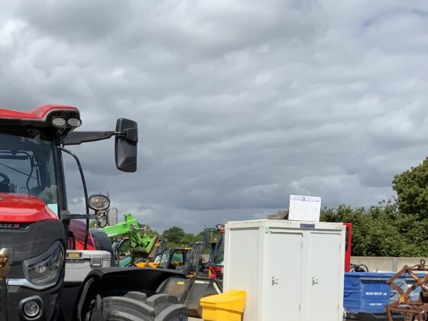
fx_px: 655
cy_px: 274
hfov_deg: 34.3
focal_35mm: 53
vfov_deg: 26.8
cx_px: 48
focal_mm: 3
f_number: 1.8
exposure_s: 1/2538
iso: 16
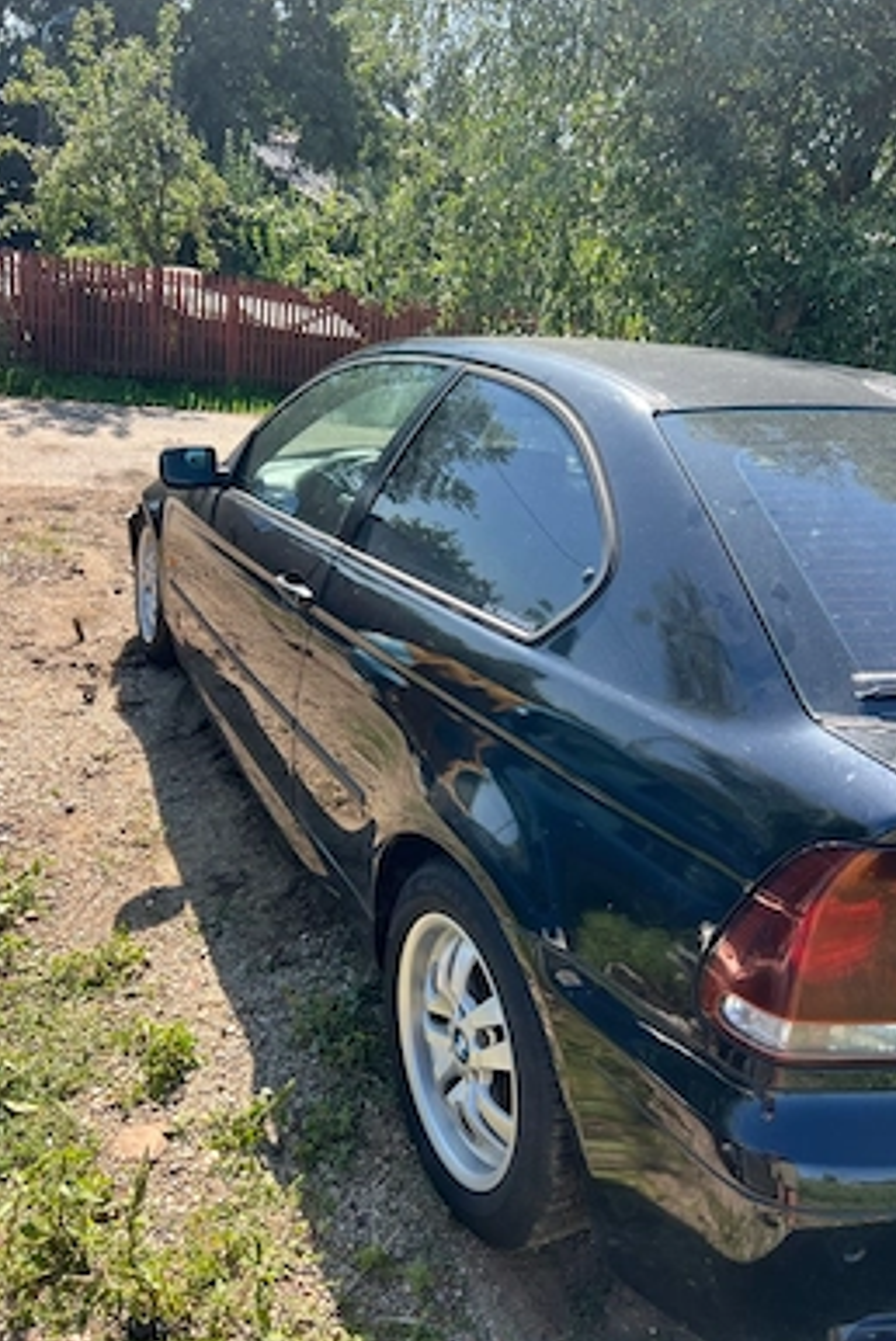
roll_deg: -6.8
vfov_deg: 65.4
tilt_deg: -19.9
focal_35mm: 28
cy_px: 677
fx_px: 1043
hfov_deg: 46.5
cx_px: 462
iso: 50
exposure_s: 1/1058
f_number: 1.5
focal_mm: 5.7
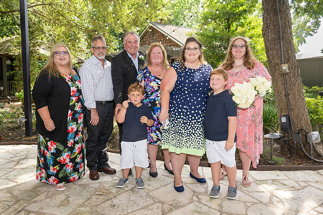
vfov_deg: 46.4
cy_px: 106
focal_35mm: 28
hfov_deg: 65.4
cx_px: 156
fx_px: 251
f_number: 6.3
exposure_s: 1/160
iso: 400
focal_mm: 27
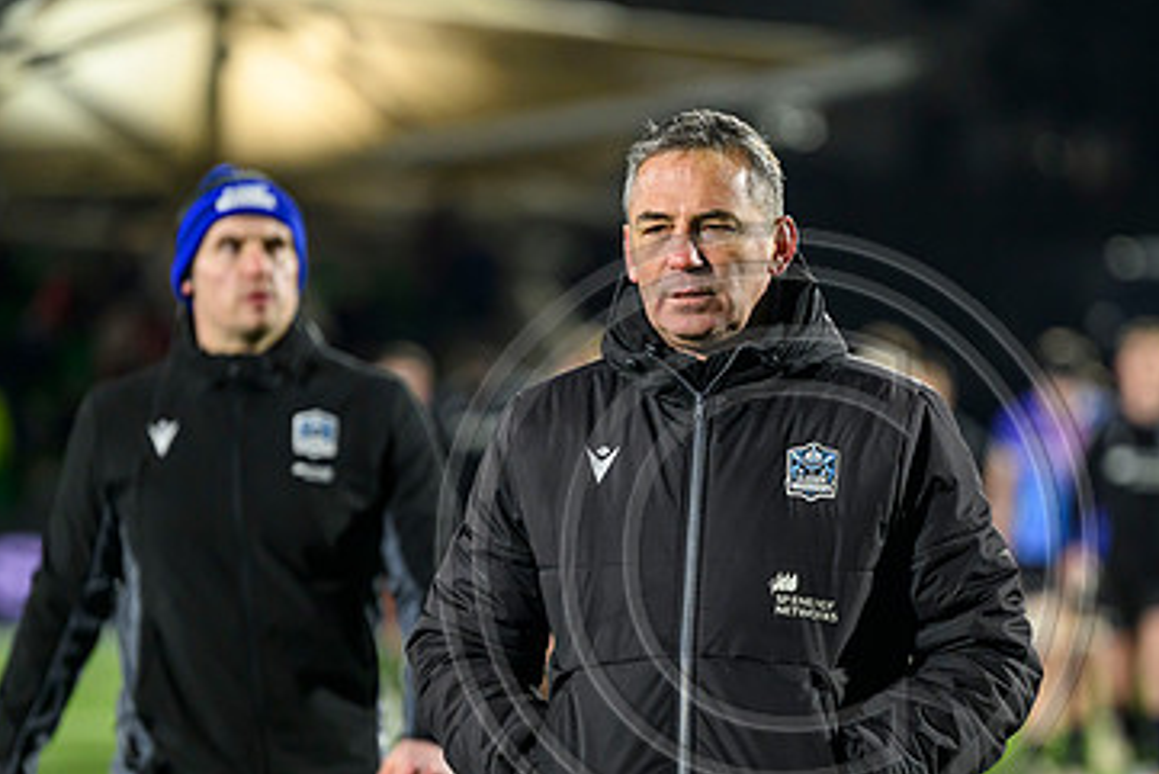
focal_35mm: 281
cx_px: 767
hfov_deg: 7.3
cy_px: 551
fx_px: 9050
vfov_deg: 4.9
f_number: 2.8
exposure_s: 1/1000
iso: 2500
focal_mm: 175
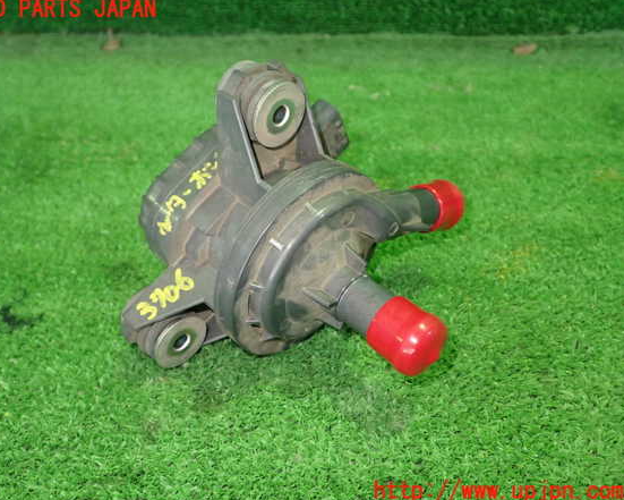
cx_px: 290
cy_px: 251
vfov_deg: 43.4
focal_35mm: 34
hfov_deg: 52.8
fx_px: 628
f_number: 2.4
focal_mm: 5.79
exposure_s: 1/30
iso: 400
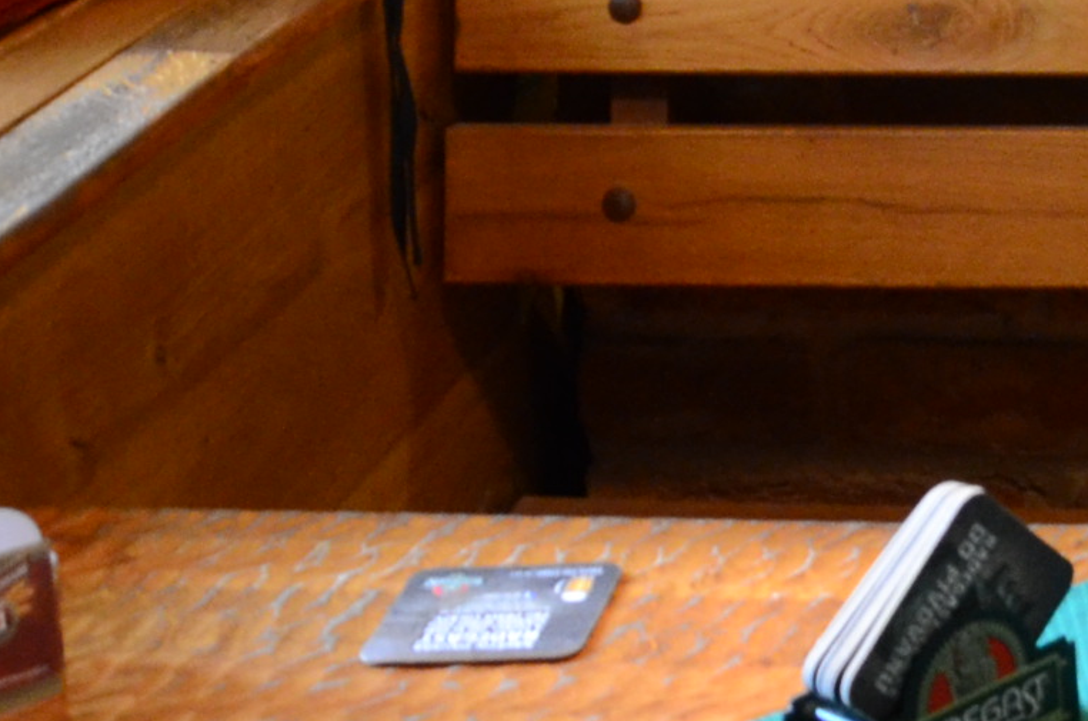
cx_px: 1928
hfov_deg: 14.0
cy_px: -807
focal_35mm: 131
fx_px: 3952
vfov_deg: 9.6
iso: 1250
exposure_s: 1/6
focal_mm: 18
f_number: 5
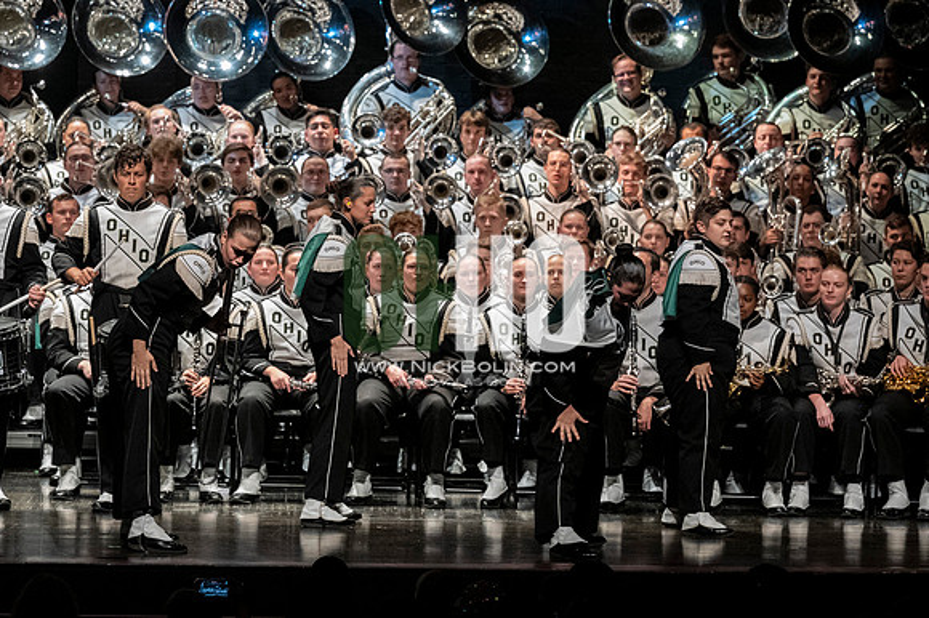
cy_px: 309
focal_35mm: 210
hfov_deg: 9.8
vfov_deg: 6.5
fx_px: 5416
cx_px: 464
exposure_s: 1/500
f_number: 4
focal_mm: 140
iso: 4000
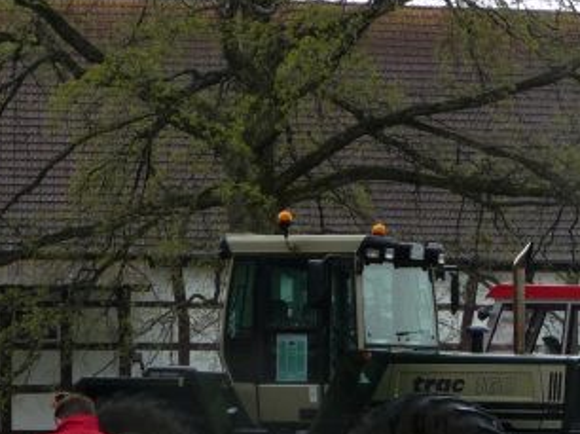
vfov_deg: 10.2
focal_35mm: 144
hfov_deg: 13.3
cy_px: 379
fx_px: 2411
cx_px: 735
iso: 100
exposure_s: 1/250
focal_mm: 9.3
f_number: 4.3
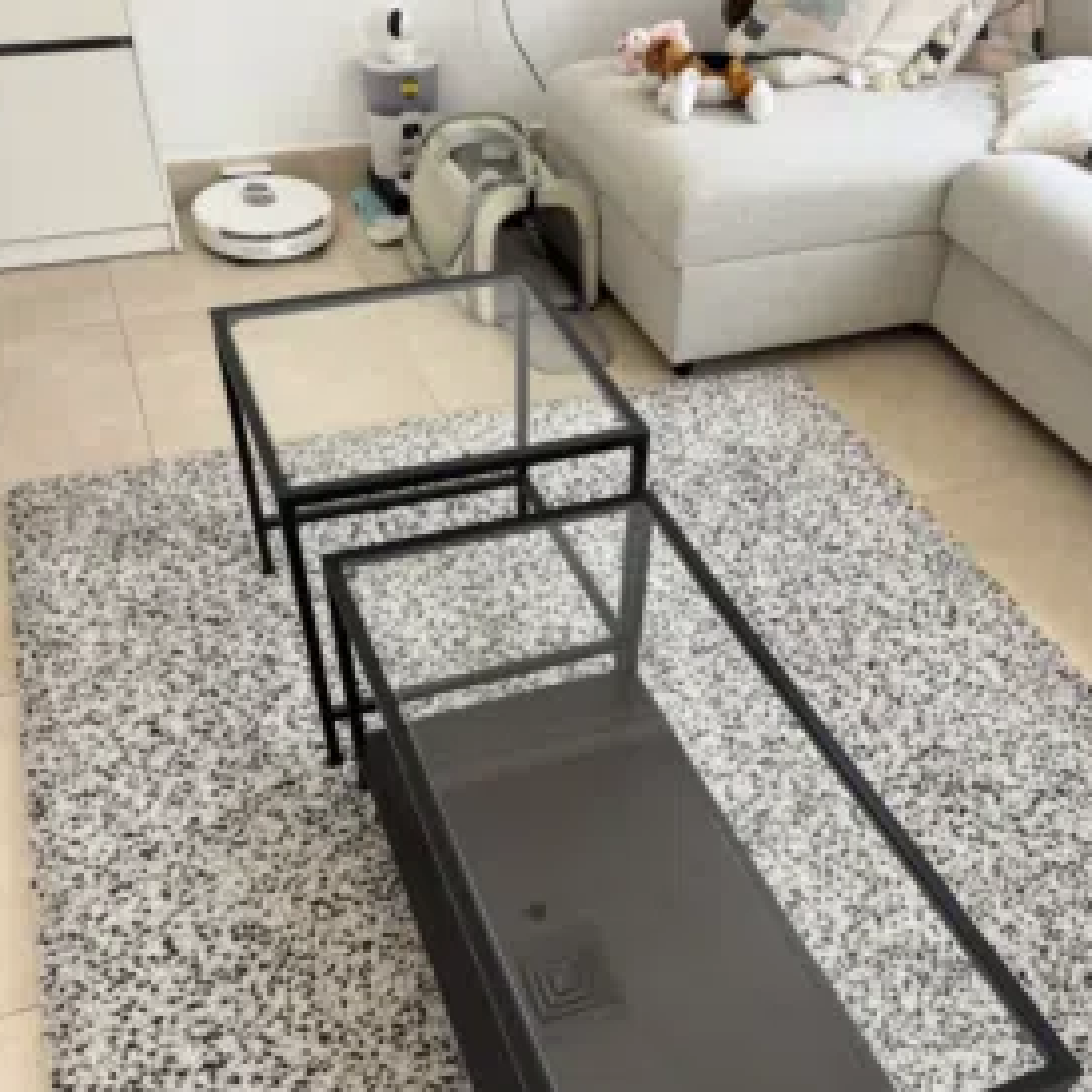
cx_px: 586
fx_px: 1106
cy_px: 733
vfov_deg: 51.5
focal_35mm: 31
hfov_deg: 52.5
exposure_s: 1/102
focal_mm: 6.76
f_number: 1.78
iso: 200
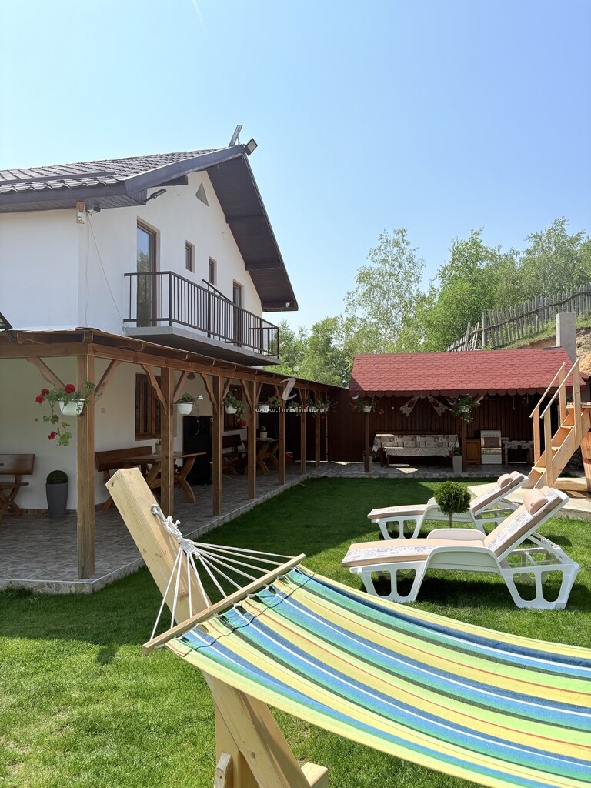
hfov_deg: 53.1
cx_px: 296
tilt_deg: +1.9
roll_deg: +0.8
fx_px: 592
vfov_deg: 67.3
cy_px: 394
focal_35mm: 26
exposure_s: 1/4329
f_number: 1.6
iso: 50
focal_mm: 5.96
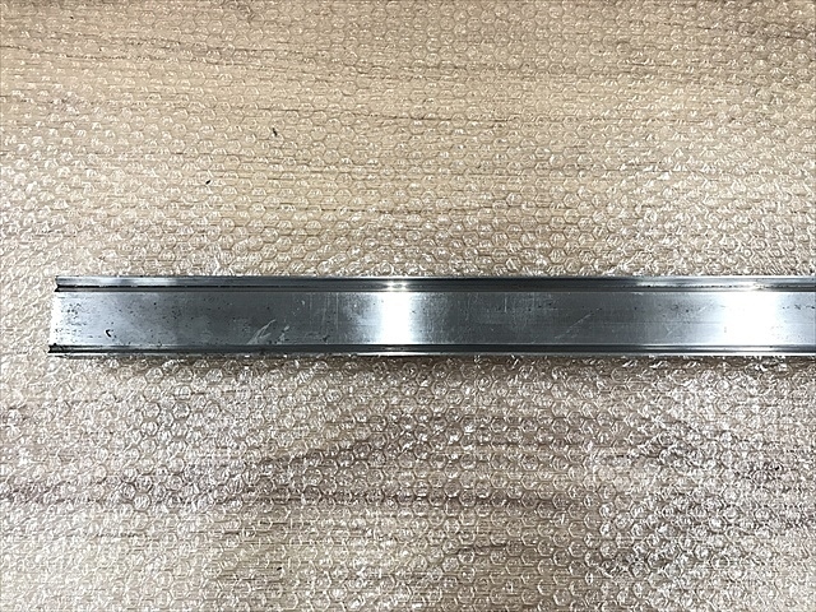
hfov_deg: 63.4
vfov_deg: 49.7
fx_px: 660
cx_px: 408
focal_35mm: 28
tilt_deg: -79.8
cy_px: 306
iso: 32
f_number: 1.8
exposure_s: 1/24
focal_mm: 3.99
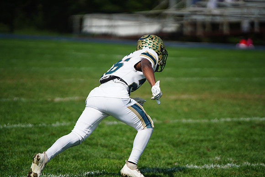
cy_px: 88
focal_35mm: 300
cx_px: 132
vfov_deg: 4.6
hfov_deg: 6.9
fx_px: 2209
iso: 400
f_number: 2.8
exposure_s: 1/8000
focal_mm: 300
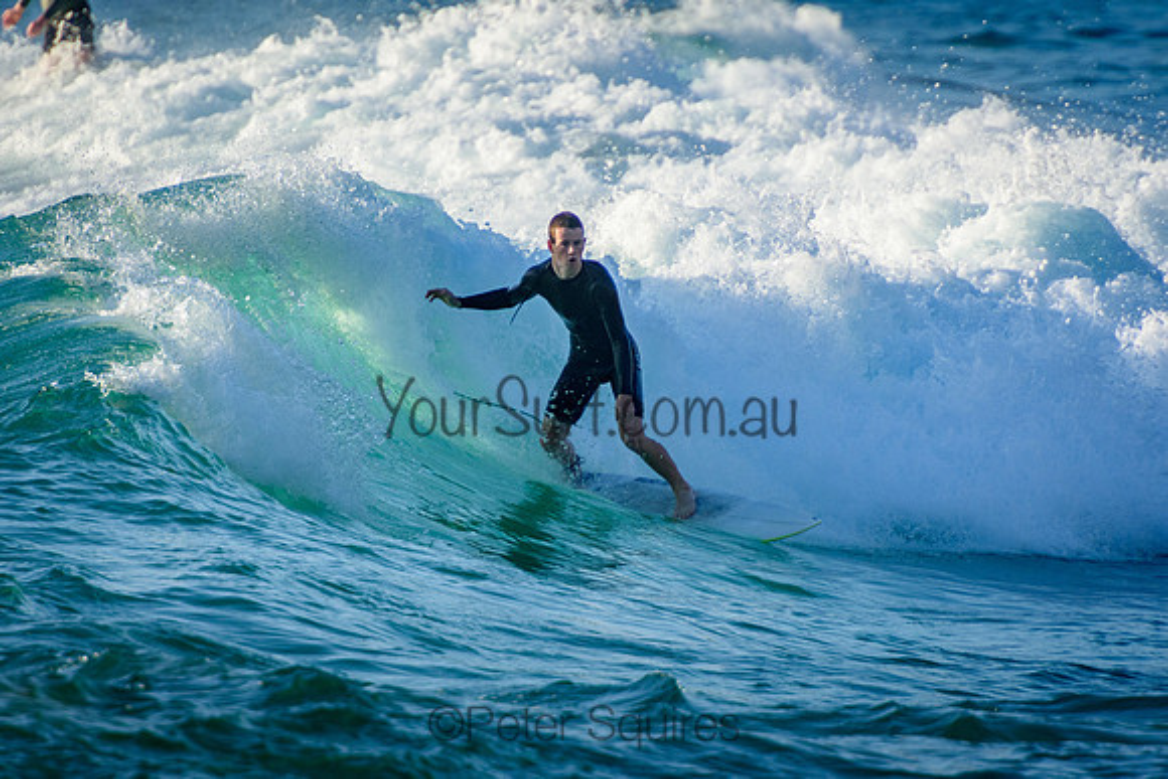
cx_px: 584
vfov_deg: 2.3
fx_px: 19811
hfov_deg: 3.4
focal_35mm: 611
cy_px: 390
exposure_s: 1/2000
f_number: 5.6
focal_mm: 400
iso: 450
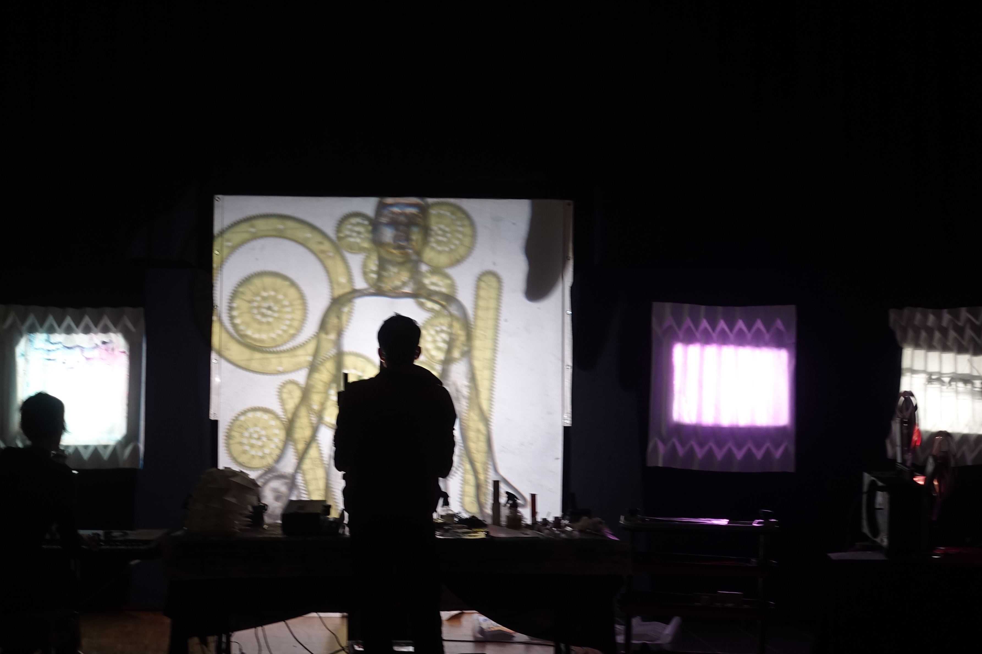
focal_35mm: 72
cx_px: 343
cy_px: 339
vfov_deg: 18.9
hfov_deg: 27.9
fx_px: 1964
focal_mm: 17.27
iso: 125
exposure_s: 1/8
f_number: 2.8
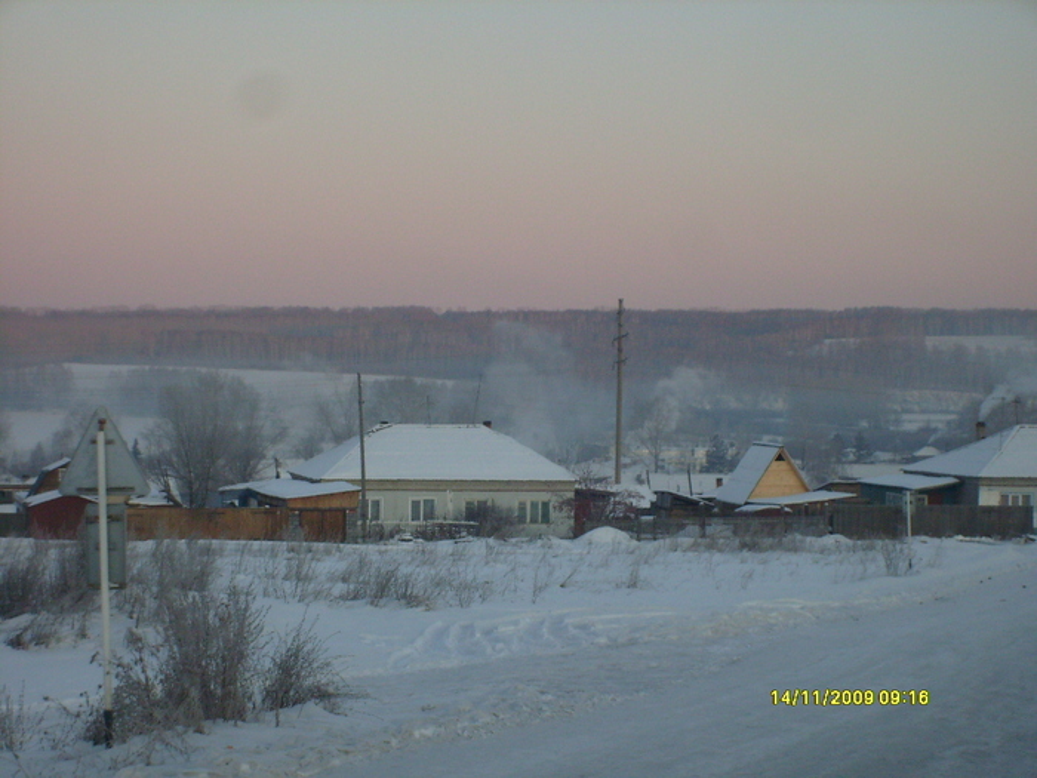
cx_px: 518
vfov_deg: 14.0
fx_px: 3175
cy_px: 389
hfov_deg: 18.5
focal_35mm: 106
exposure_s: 1/125
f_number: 4.9
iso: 100
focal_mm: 17.4
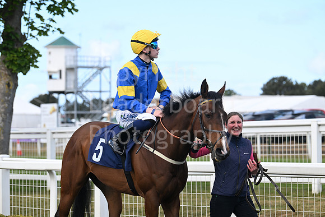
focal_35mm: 120
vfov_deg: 11.4
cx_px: 162
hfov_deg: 17.1
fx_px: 1084
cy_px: 108
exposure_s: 1/1250
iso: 400
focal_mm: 120
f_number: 4.5
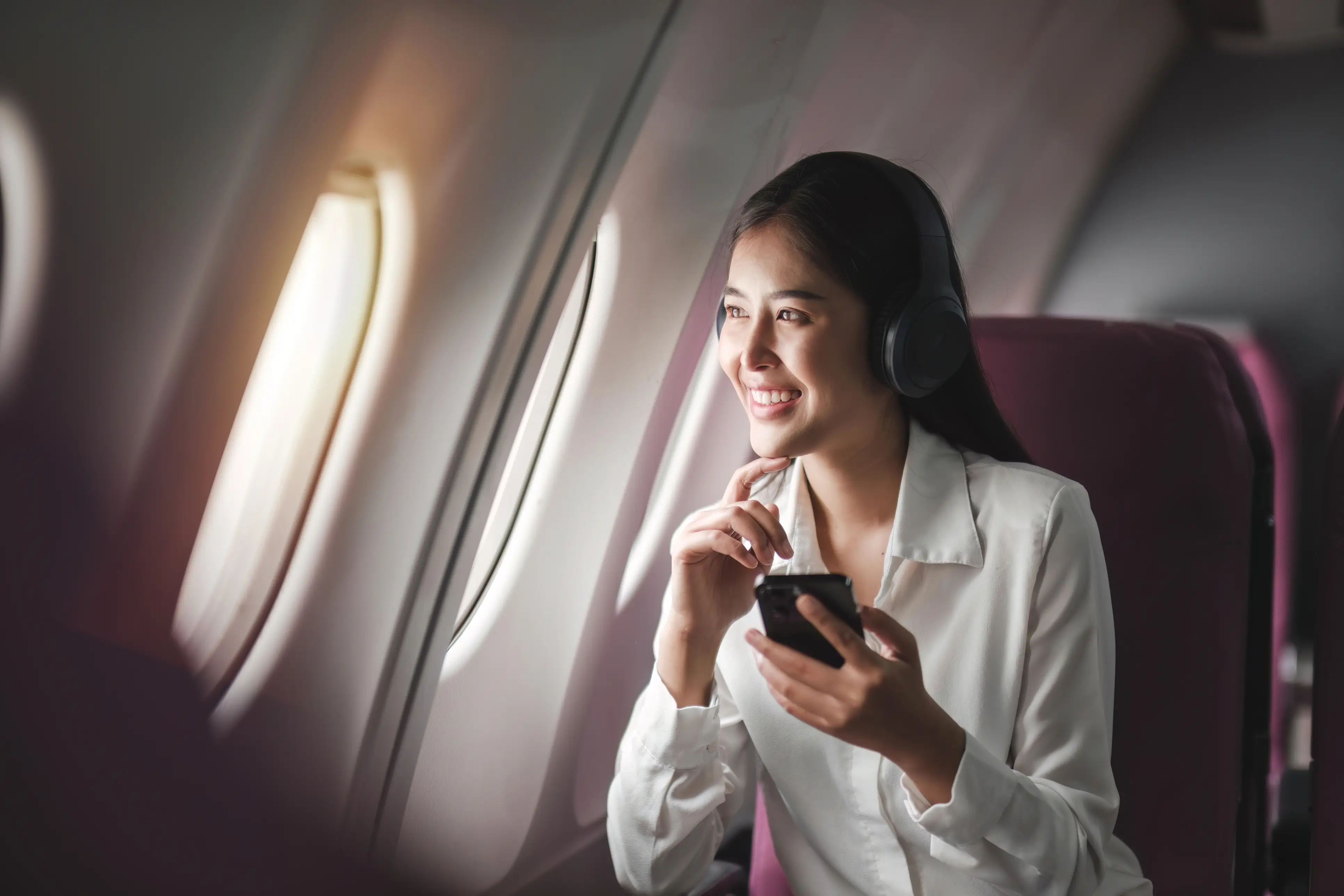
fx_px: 2800
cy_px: 448
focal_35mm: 75
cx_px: 672
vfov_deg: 18.2
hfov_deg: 27.0
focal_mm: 50
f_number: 1.1
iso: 125
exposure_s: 1/500
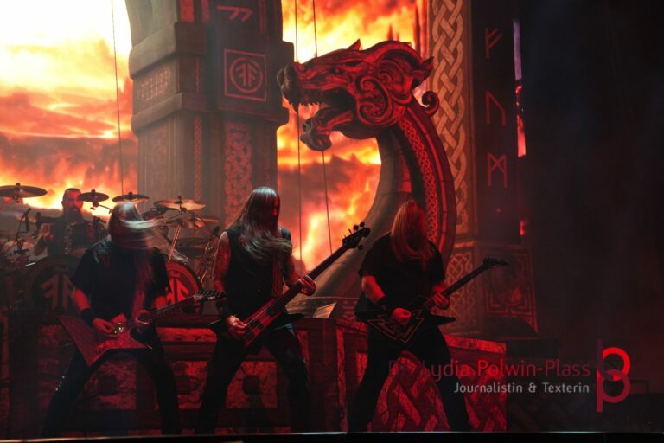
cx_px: 332
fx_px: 1245
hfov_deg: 29.9
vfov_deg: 20.2
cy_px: 222
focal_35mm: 68
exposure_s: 1/160
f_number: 4.5
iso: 2000
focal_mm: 45
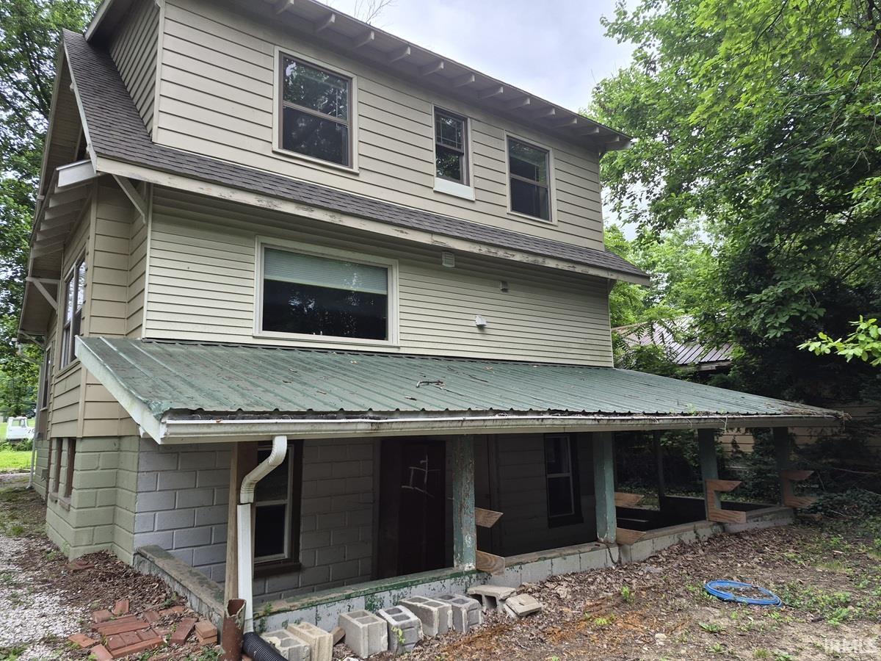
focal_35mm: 23
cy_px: 330
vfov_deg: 58.9
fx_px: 585
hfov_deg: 73.9
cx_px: 440
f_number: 1.8
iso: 80
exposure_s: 1/826
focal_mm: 5.4
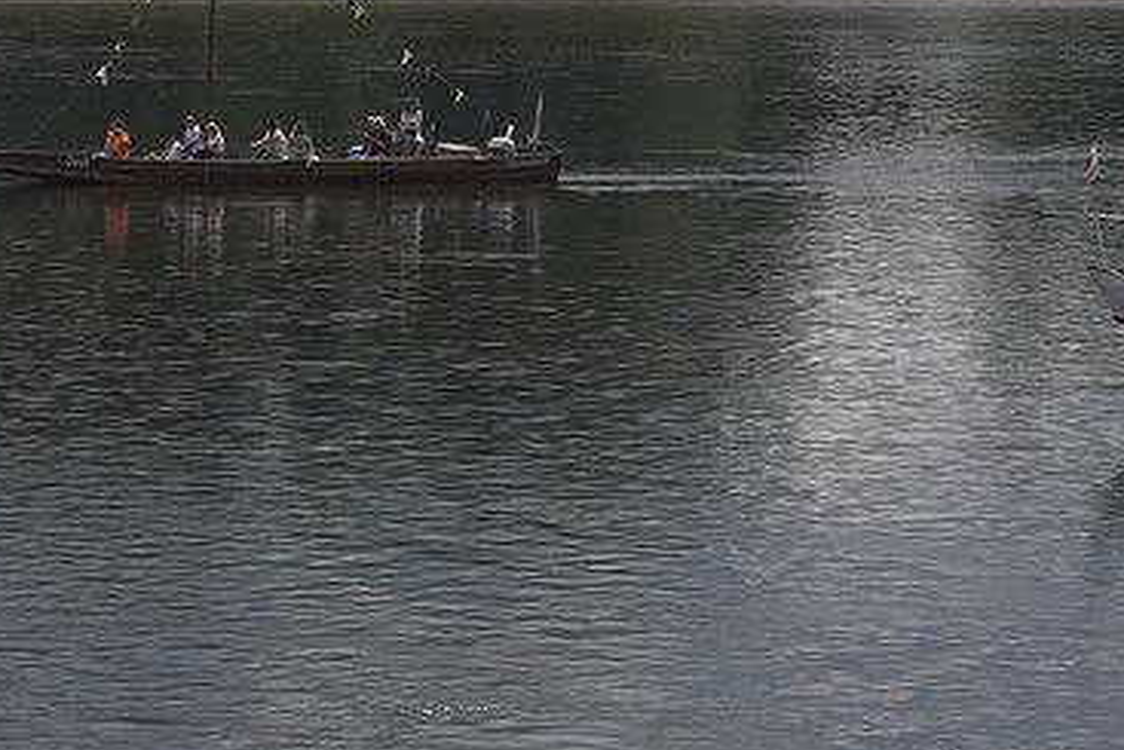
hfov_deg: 9.3
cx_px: 864
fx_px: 6894
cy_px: -519
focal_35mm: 221
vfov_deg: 6.1
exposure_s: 1/1250
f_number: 5.6
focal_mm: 27
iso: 160
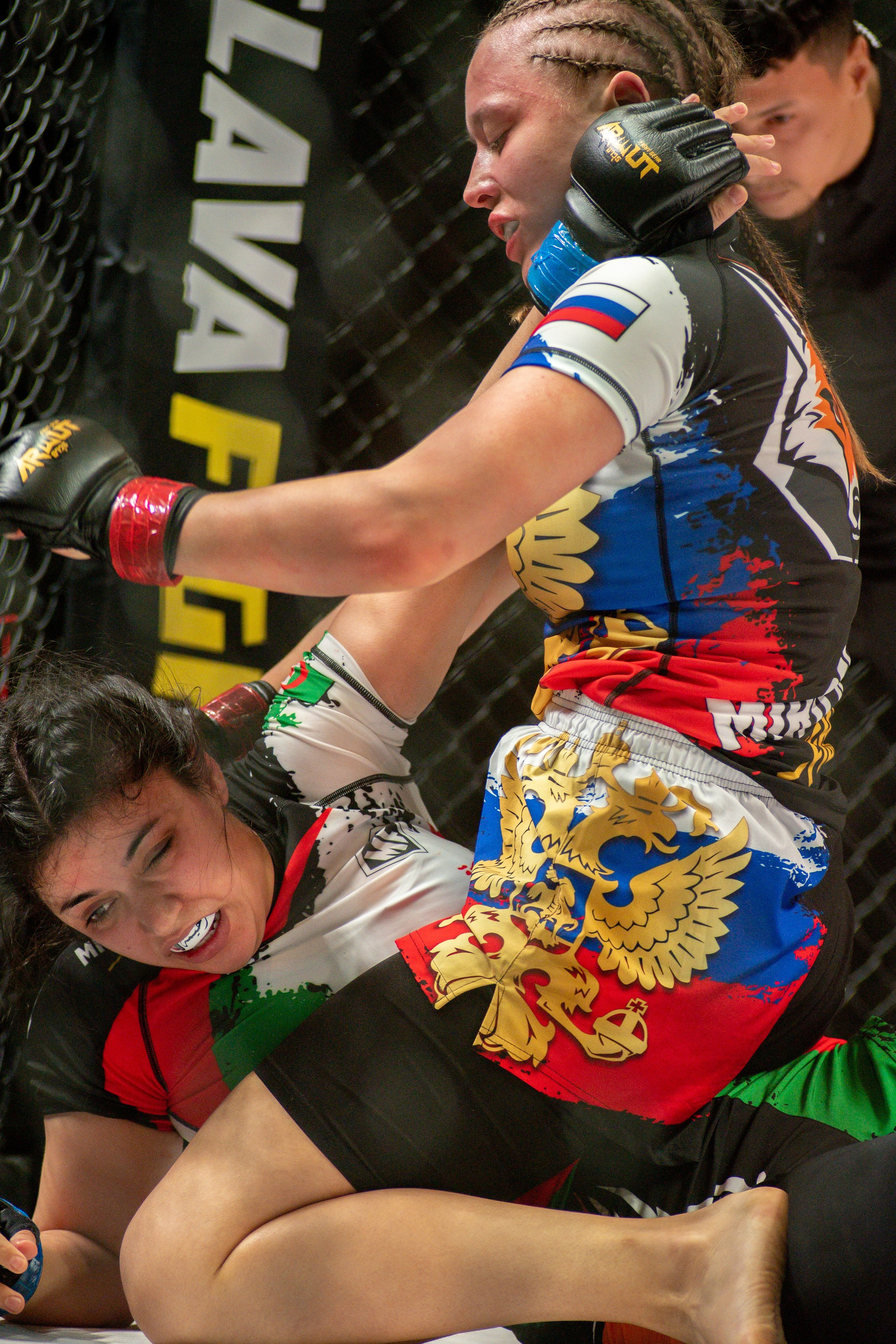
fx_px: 4703
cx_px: 446
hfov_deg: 10.9
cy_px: 670
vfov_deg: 16.3
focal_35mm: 126
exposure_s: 1/1250
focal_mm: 125
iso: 2000
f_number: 4
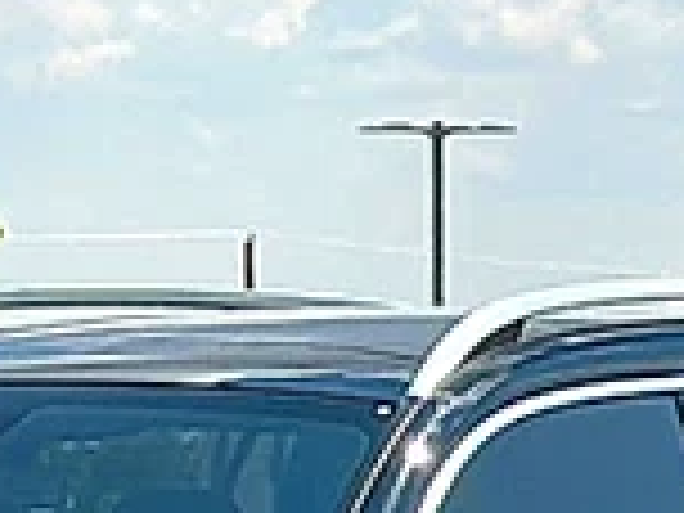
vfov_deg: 5.0
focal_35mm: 291
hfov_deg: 6.8
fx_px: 5750
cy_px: 902
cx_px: 40
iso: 80
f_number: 1.78
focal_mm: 6.86
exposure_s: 1/5051
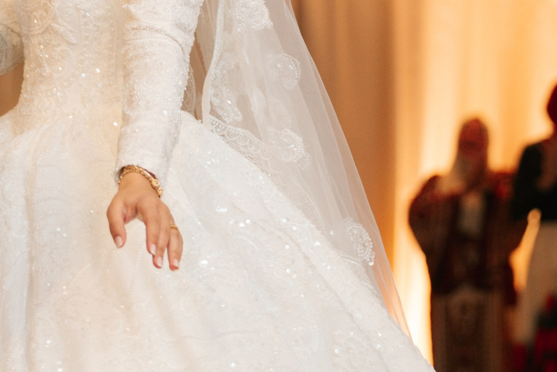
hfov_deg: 8.9
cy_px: -180
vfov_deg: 6.0
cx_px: -136
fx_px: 3528
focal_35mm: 228
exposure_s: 1/200
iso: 640
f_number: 2.8
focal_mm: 73
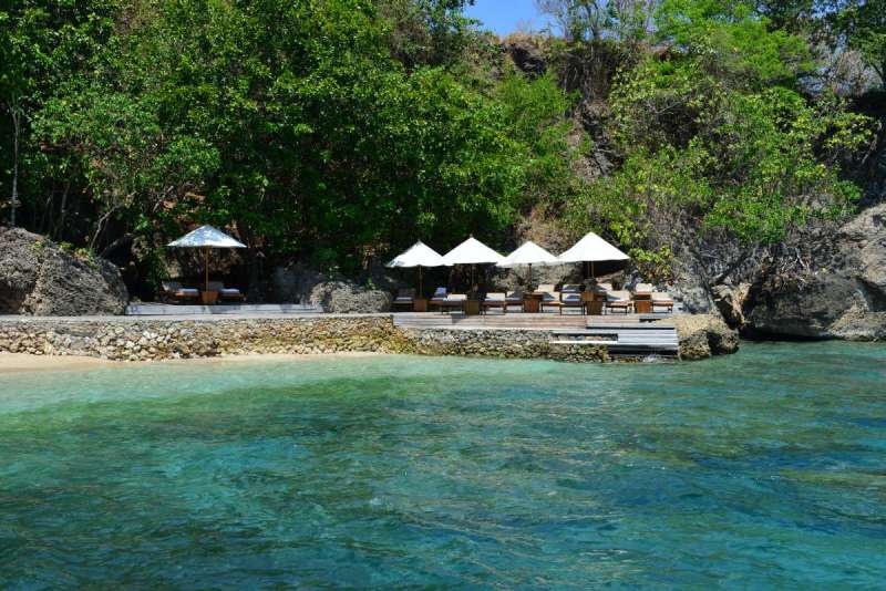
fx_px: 1108
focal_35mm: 45
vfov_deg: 29.9
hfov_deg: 43.6
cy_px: 296
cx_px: 443
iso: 250
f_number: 10
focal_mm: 45
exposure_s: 1/400
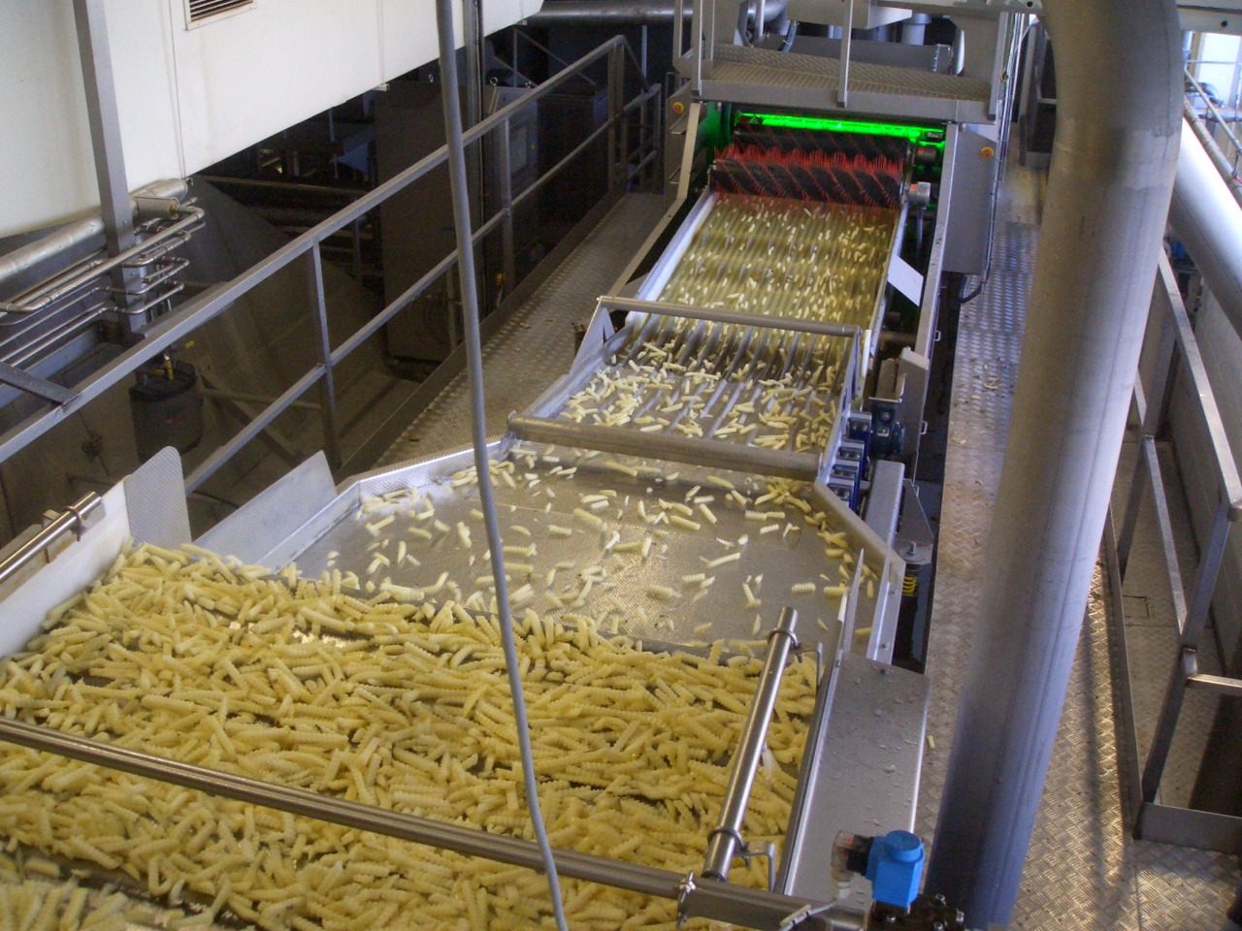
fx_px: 1292
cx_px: 621
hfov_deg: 51.4
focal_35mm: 36
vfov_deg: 39.7
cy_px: 466
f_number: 4
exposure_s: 1/80
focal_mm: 4.8
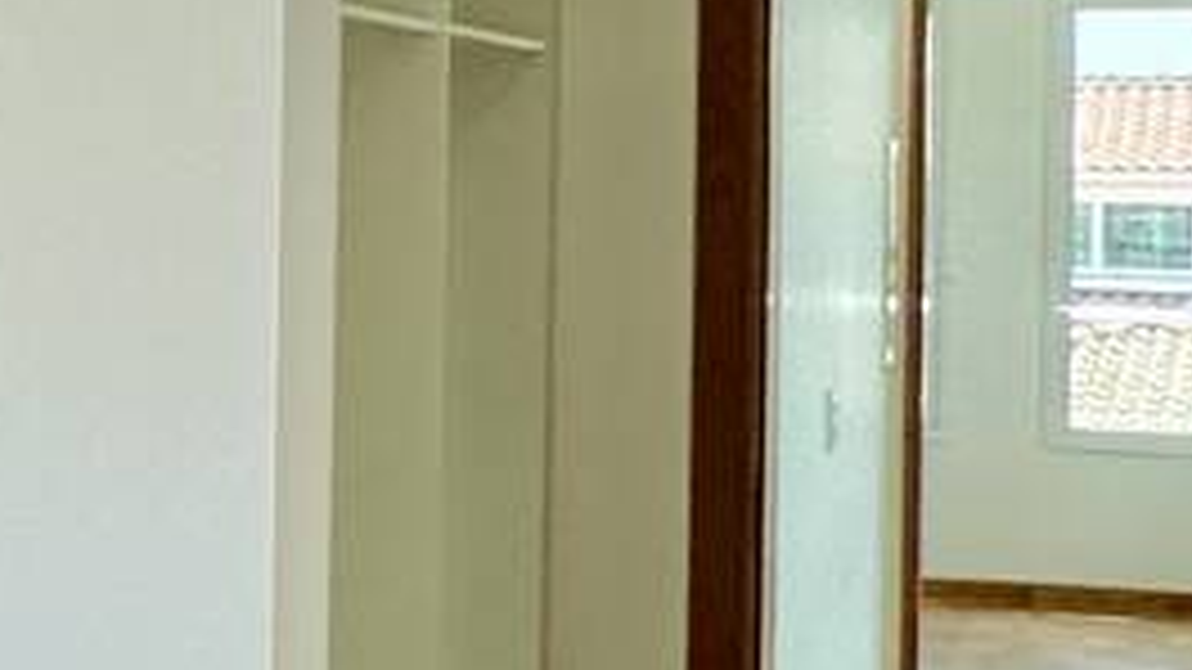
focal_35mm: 83
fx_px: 2623
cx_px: -1579
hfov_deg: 15.5
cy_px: 162
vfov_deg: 14.5
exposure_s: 1/151
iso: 40
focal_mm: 2.22
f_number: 2.2
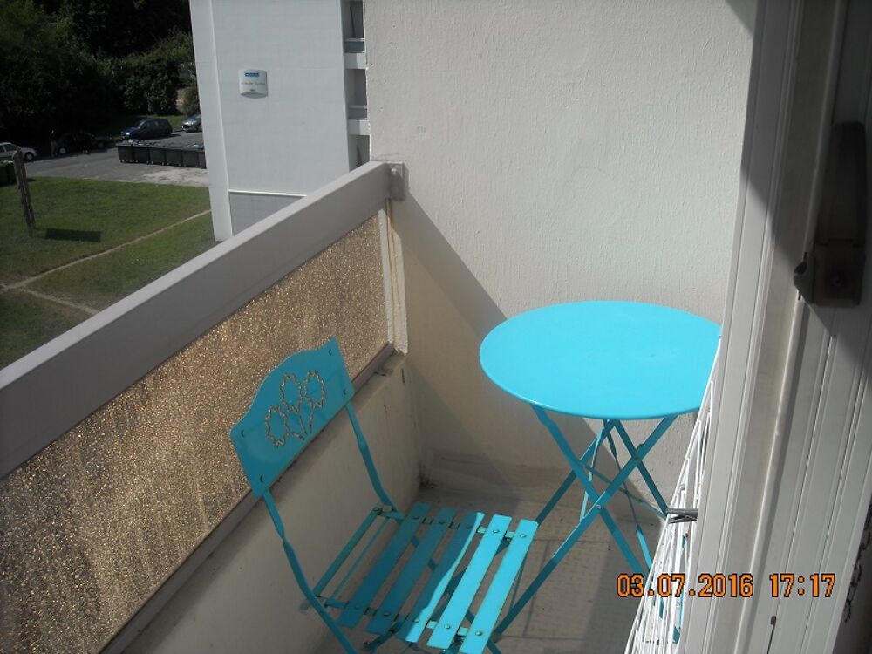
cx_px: 436
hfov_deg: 52.6
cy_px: 327
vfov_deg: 40.7
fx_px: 882
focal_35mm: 35
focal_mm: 5.7
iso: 64
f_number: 5.6
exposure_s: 1/478
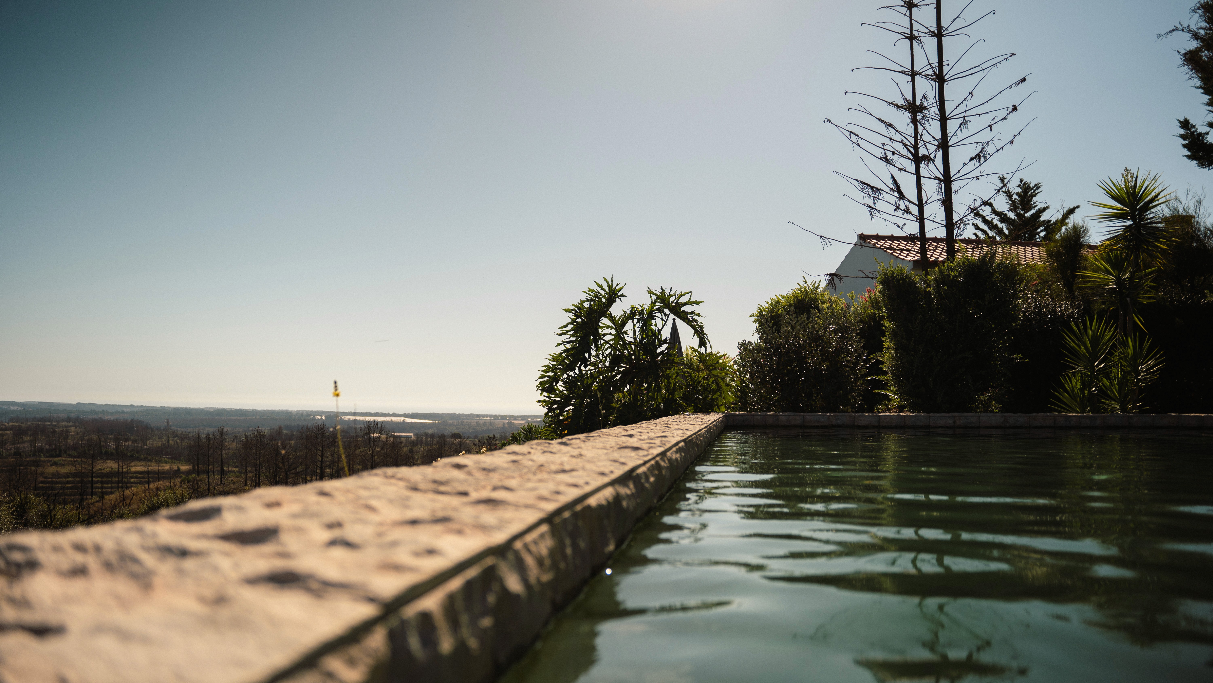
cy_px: 342
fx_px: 943
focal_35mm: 29
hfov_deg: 65.5
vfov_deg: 39.8
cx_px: 606
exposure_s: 1/100
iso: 100
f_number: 2.8
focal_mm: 28
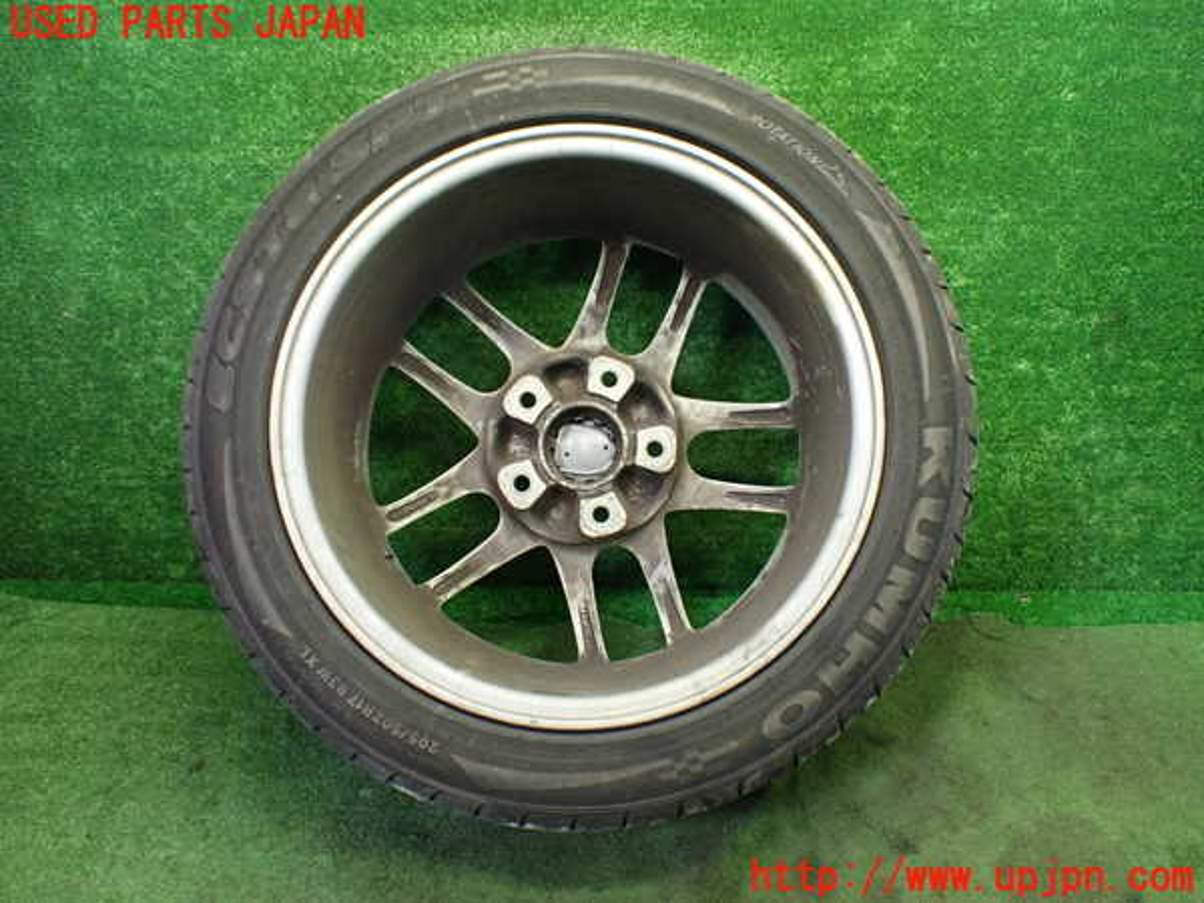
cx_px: 602
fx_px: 1043
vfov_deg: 46.8
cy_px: 452
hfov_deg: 60.0
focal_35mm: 30
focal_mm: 5.4
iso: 800
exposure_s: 1/125
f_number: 2.3
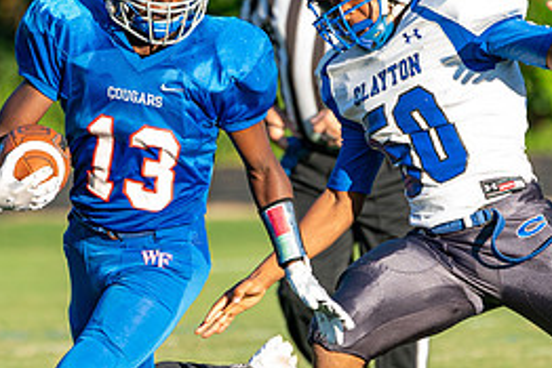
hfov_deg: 1.8
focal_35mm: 1176
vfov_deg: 1.2
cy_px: 268
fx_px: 18041
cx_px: 219
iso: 1000
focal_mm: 397
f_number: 5.6
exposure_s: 1/1000
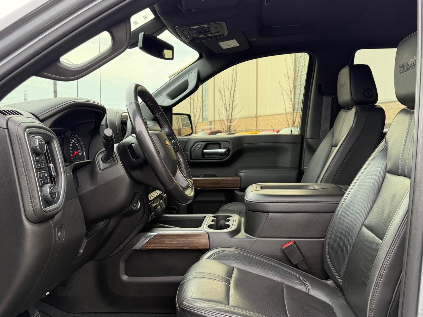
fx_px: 428
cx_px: 212
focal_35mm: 35
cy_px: 158
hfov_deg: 52.6
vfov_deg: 40.7
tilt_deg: -5.7
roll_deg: +0.5
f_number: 1.78
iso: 80
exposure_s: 1/254
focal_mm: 6.76
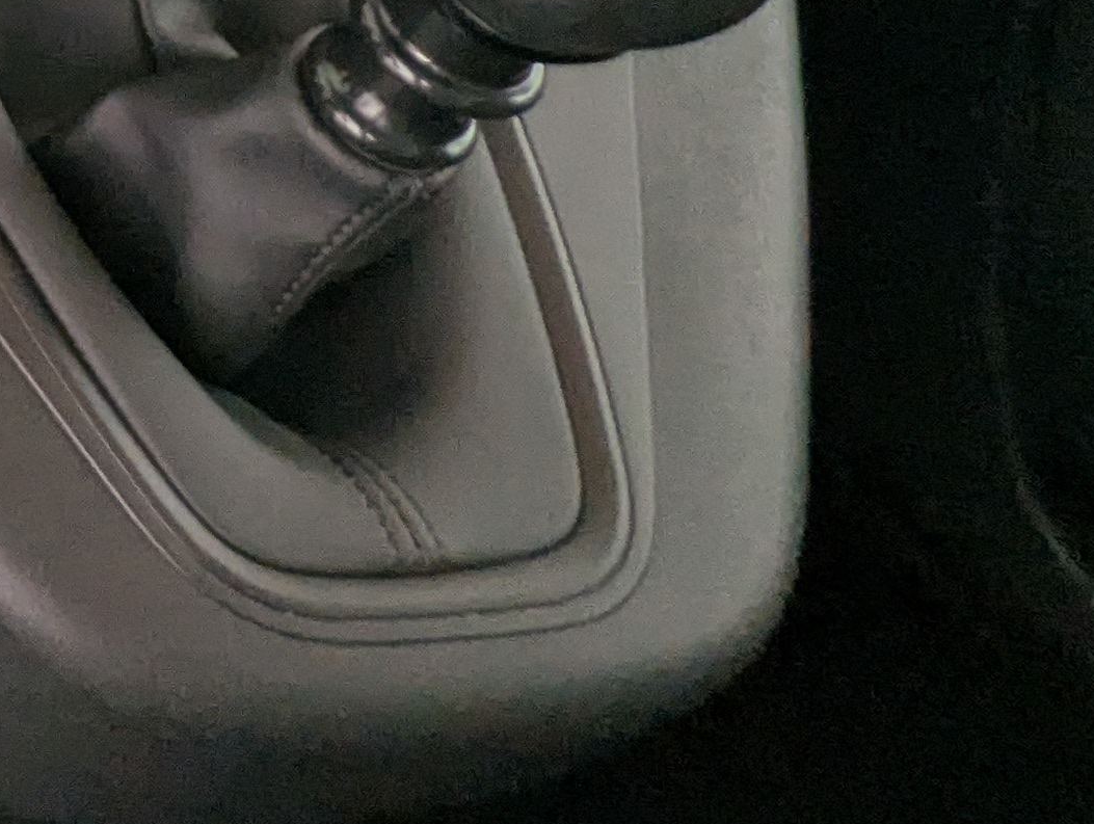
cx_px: -979
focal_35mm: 62
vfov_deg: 19.2
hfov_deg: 20.1
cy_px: -574
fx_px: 1962
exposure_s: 1/65.9
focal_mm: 2.35
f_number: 2.2
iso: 42
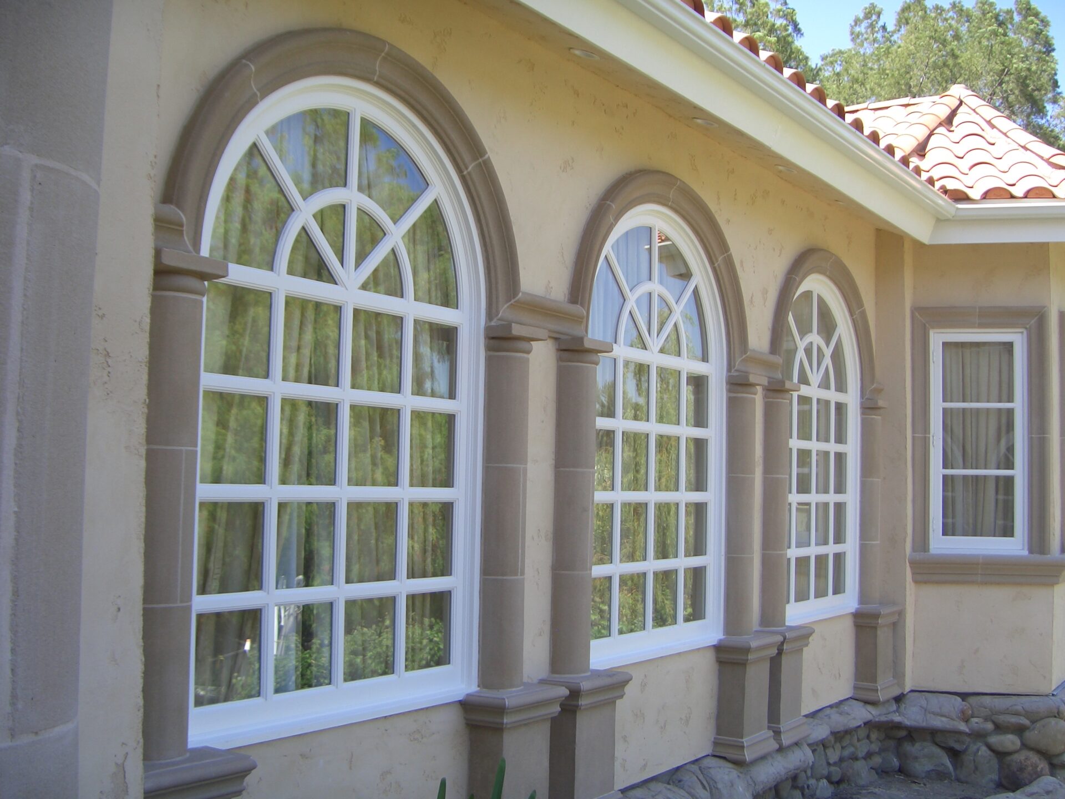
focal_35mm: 39
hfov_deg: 47.9
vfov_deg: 36.8
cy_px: 400
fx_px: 1200
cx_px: 532
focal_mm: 8
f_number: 2.8
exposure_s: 1/320
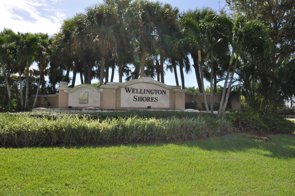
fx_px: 246
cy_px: 98
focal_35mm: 30
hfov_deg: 62.0
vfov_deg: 43.5
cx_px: 148
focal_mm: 20
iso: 200
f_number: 20
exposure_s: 1/80
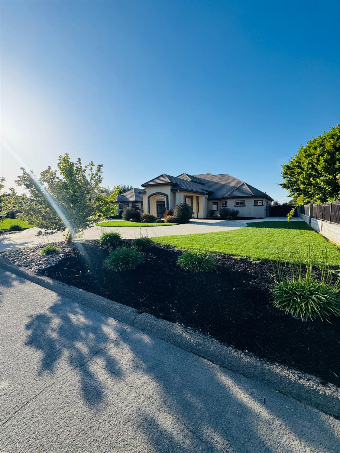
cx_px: 170
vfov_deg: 102.1
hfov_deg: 85.7
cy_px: 226
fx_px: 183
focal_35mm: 14
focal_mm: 2.22
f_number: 2.2
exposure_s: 1/1506
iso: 50
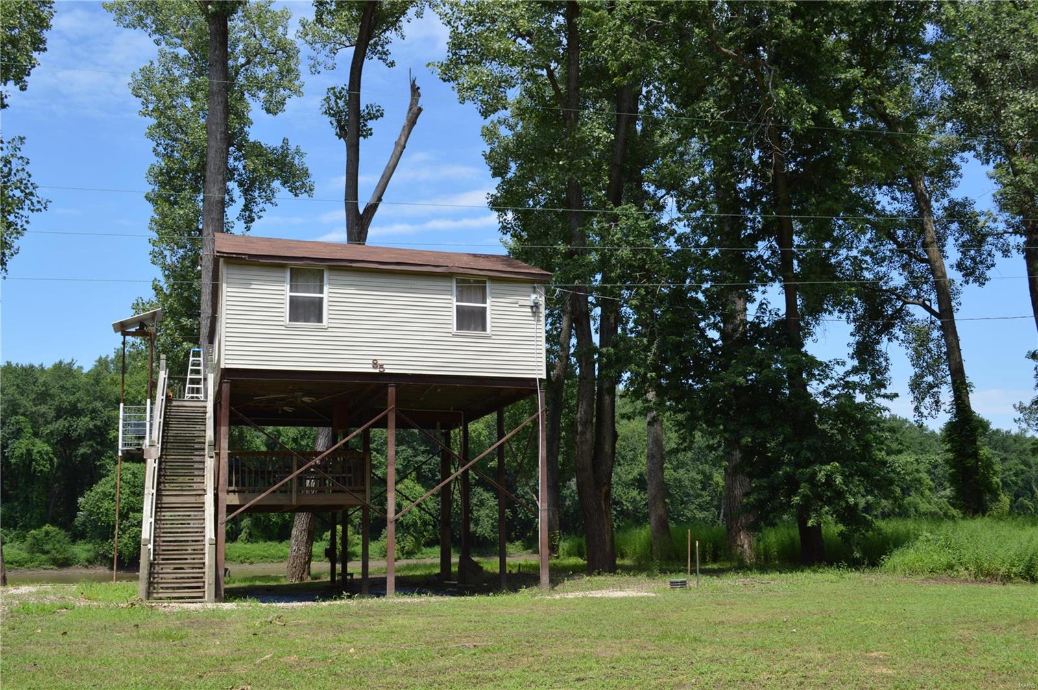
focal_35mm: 36
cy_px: 345
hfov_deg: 53.2
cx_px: 519
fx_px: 1037
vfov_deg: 36.8
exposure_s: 1/200
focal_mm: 24
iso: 100
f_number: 7.1
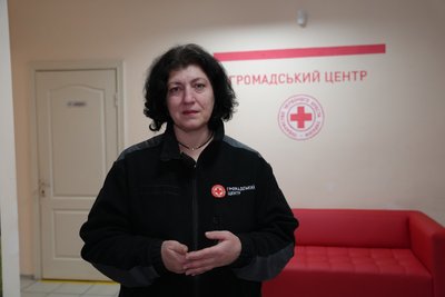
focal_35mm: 35
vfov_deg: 37.9
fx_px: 433
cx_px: 222
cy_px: 148
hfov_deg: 54.4
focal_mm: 35
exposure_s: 1/160
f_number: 4
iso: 3200
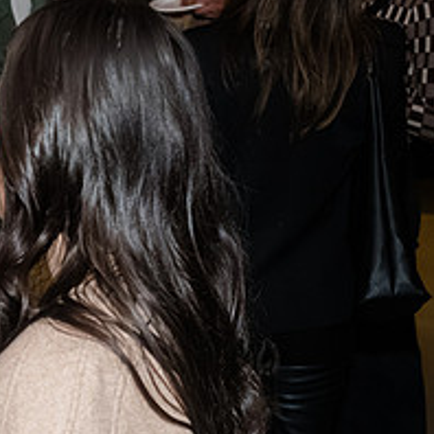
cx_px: -117
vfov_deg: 17.5
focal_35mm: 98
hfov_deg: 16.8
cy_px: 391
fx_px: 1390
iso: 8000
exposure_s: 1/400
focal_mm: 35
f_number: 5
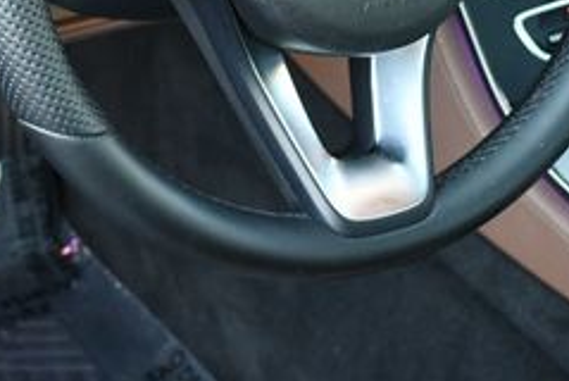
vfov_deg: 11.4
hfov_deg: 17.3
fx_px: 1867
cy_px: -93
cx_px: 312
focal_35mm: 118
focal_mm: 22
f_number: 4
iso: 1100
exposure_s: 1/125
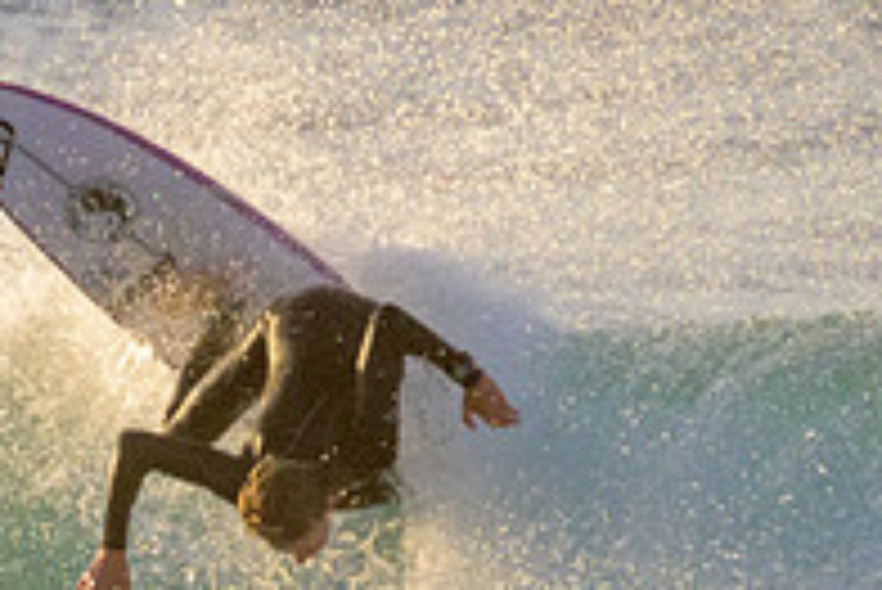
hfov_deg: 0.7
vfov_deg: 0.4
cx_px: -154
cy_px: 858
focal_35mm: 3080
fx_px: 75513
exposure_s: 1/1600
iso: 2000
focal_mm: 800
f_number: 11
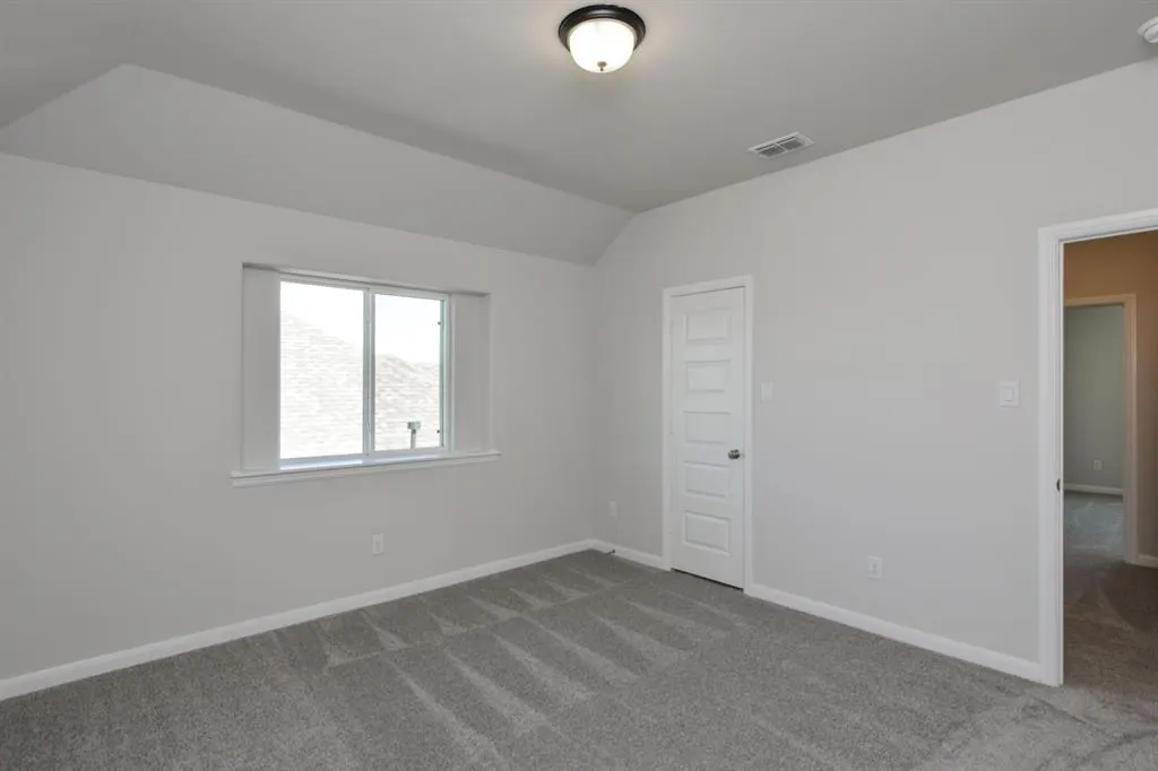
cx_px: 579
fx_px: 531
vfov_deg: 72.0
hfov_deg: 95.0
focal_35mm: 16
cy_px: 386
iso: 250
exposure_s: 1/125
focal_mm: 11
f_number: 5.6
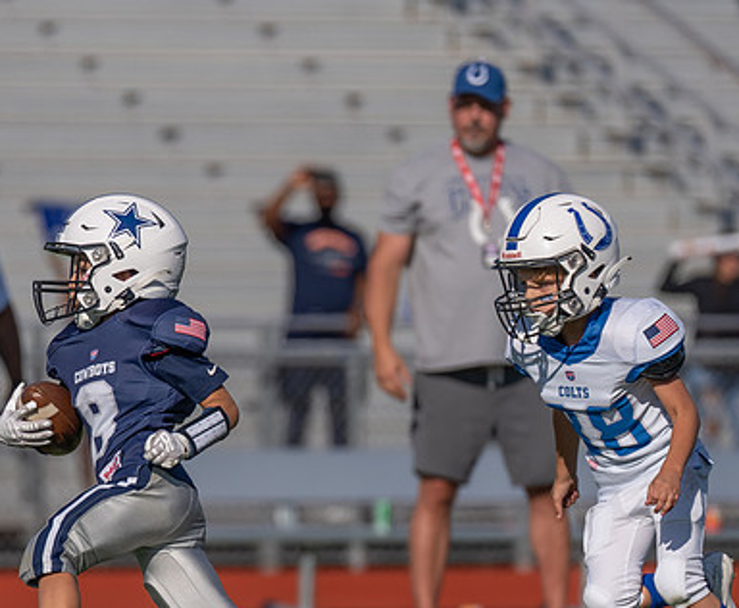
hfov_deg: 3.6
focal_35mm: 537
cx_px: 189
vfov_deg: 2.9
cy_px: 460
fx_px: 11877
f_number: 2.8
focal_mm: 200
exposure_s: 1/4000
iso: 100
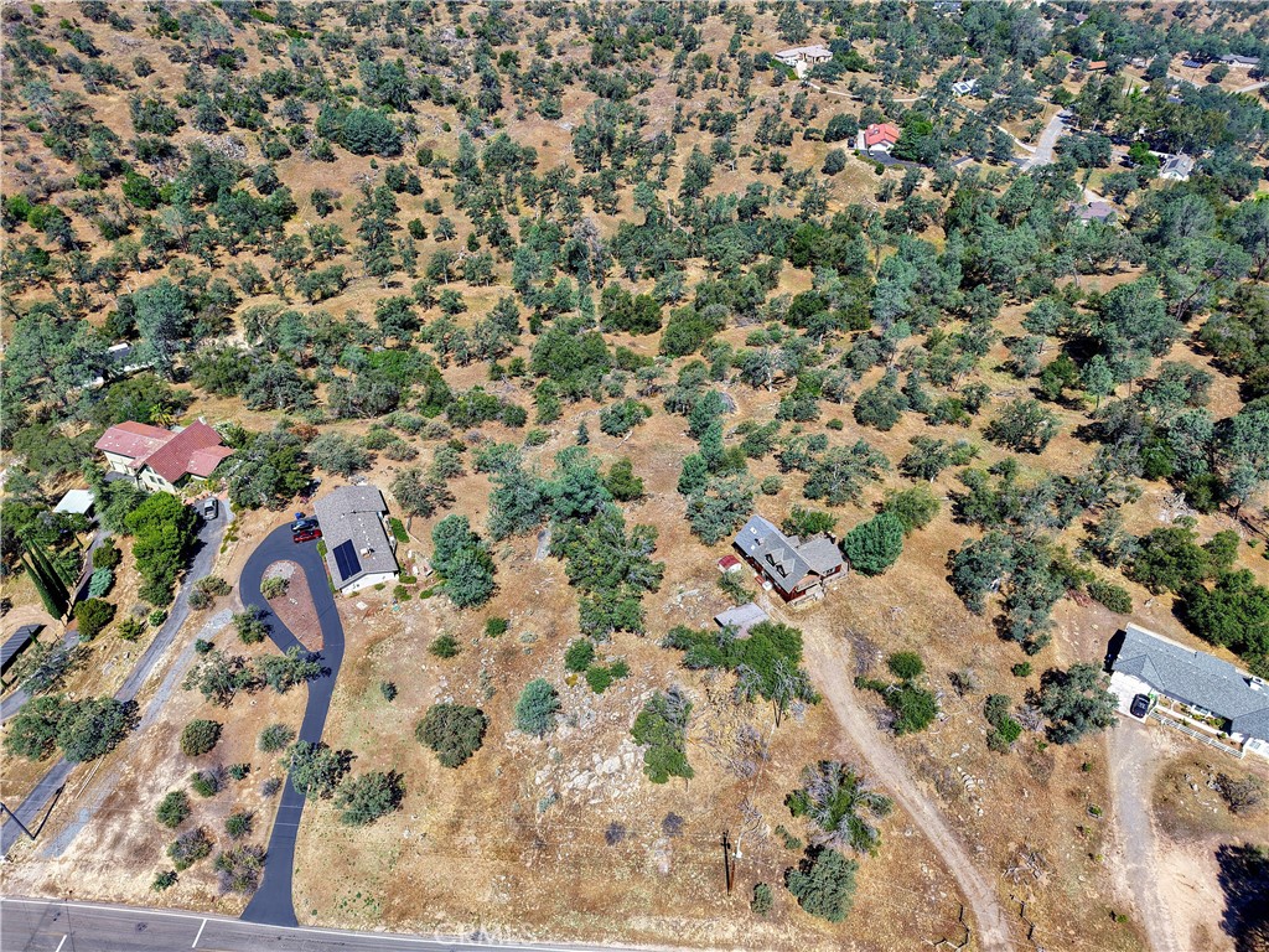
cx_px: 634
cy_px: 476
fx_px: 880
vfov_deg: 56.8
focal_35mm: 24
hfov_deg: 71.6
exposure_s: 1/1667
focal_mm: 8.67
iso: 100
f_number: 1.8
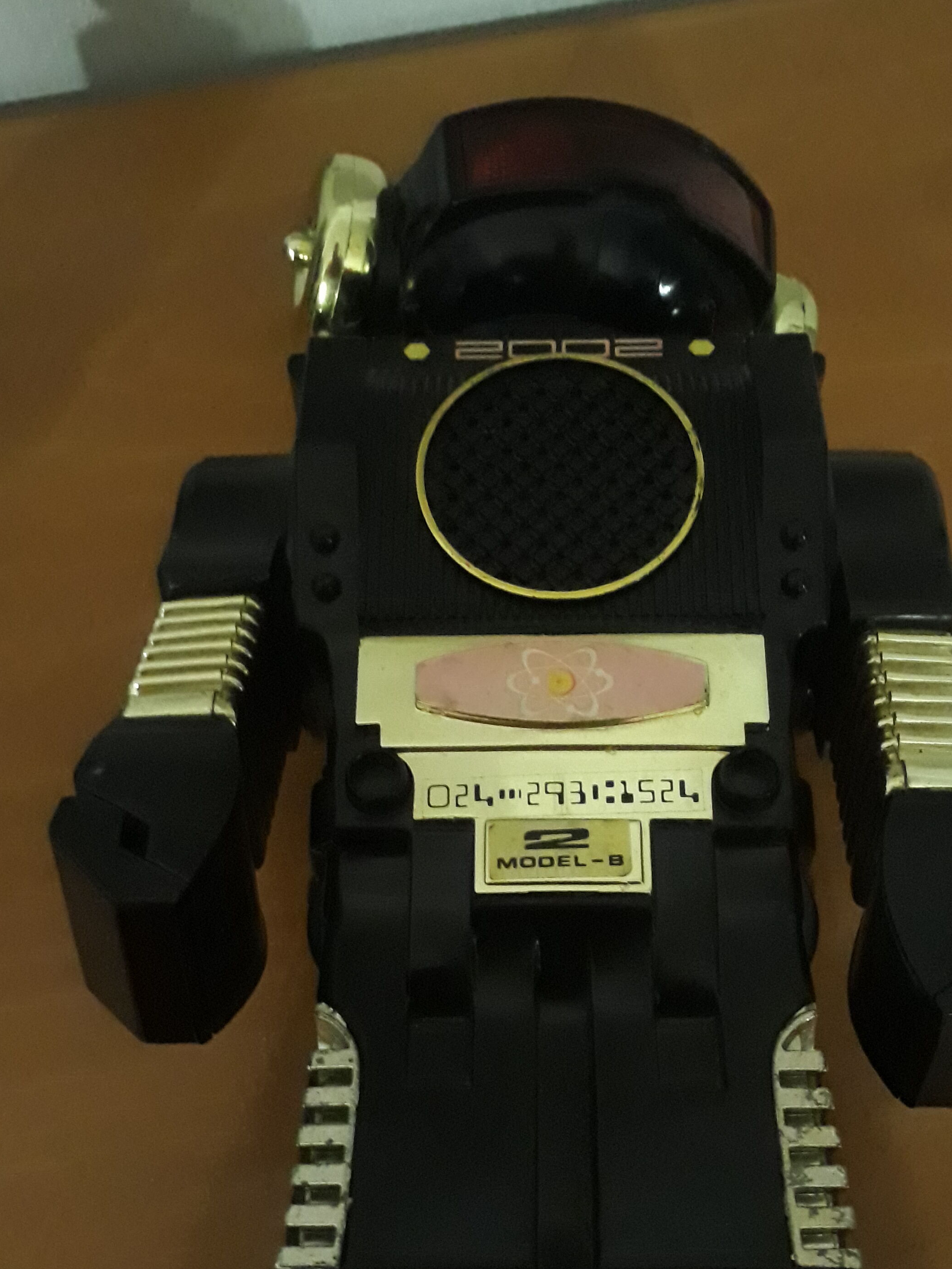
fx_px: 1467
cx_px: 525
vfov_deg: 46.4
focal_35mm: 40
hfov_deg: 35.9
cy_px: 794
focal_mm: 3.6
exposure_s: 1/10
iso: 800
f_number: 1.9
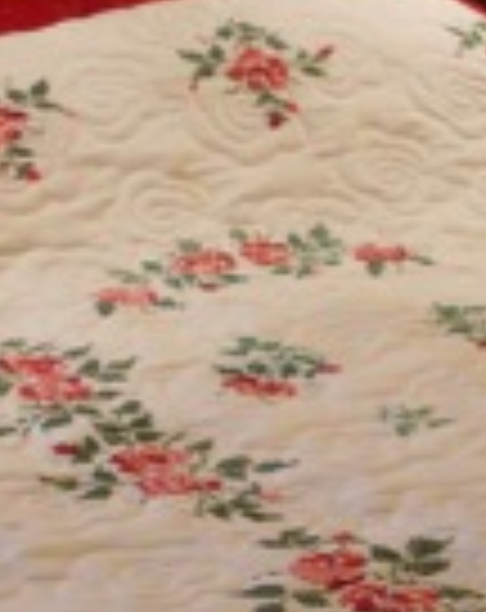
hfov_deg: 12.4
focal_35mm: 121
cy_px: 810
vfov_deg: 15.2
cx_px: 585
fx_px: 2185
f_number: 2.7
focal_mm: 5
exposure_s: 1/60
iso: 250
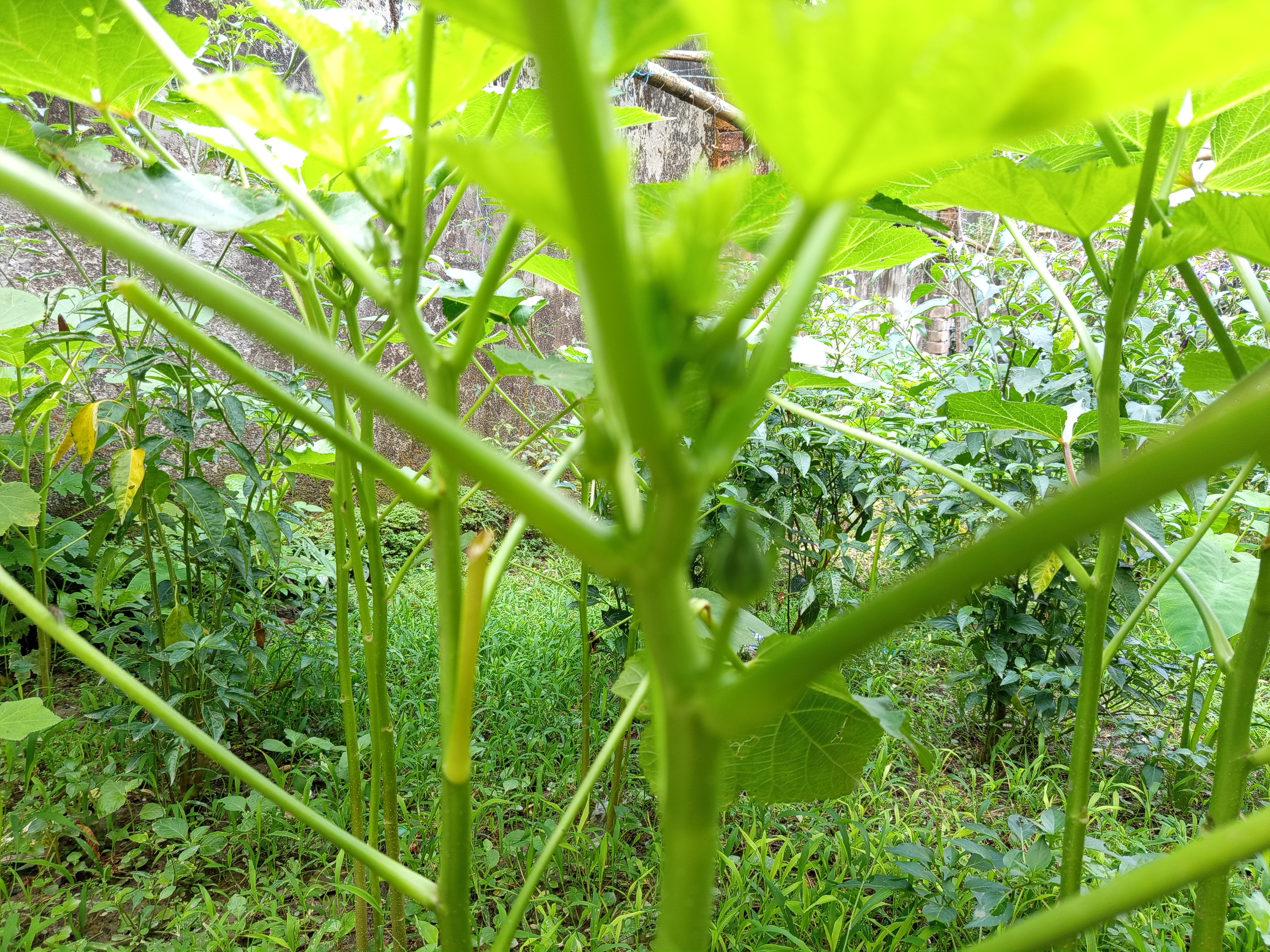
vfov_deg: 56.8
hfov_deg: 71.6
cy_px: 476
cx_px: 635
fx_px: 881
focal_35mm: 24
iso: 234
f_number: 1.7
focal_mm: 5.24
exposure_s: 1/100
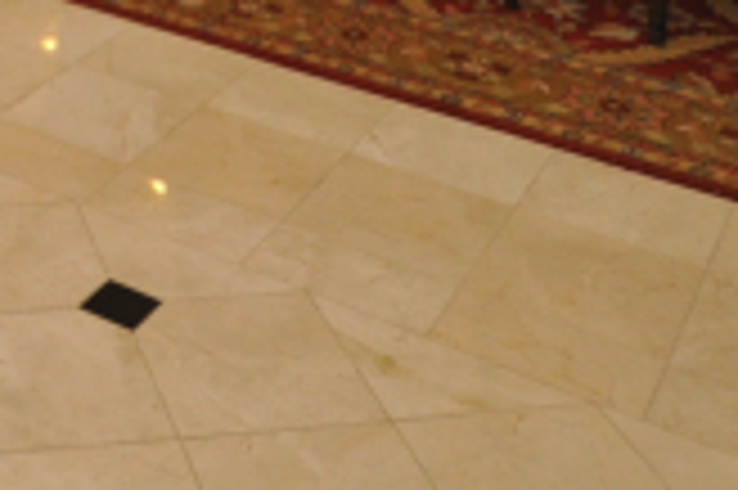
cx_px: -79
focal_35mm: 69
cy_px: -571
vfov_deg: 14.9
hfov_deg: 26.8
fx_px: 1413
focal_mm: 10
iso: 500
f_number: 4
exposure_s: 1/60
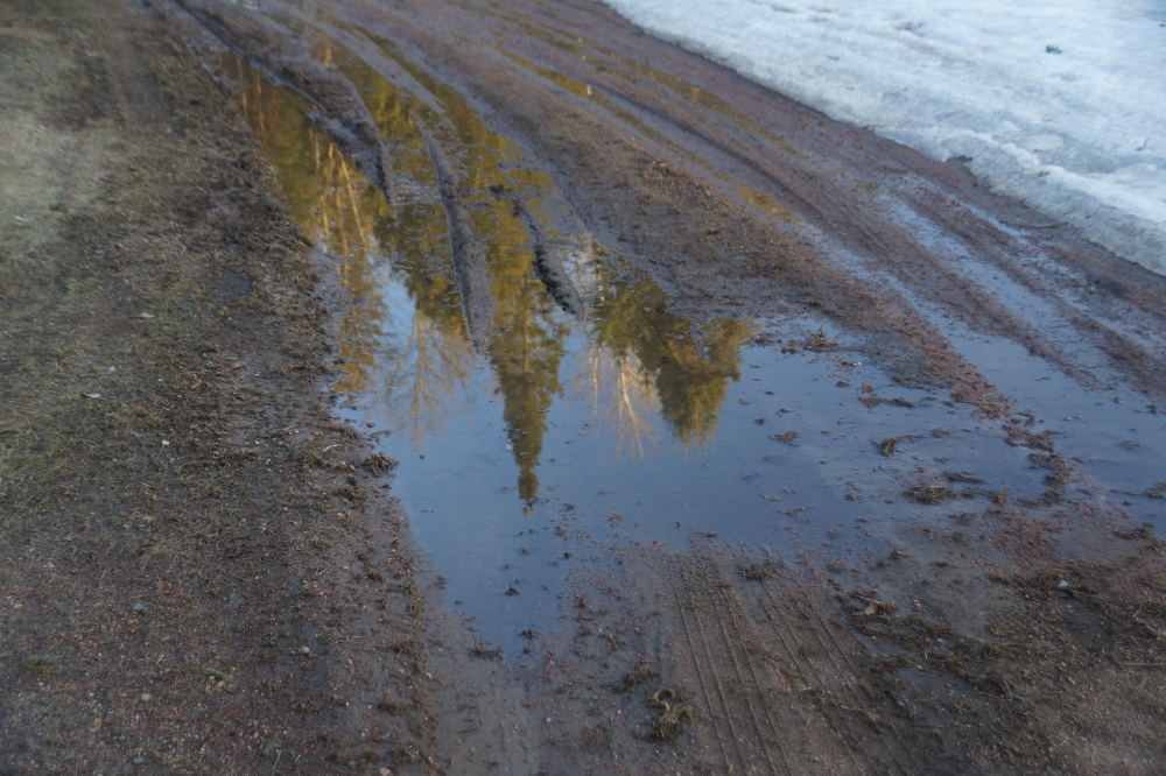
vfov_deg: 31.9
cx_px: 583
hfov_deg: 46.4
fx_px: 1360
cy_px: 388
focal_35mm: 42
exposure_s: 1/60
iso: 400
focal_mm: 28
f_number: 4
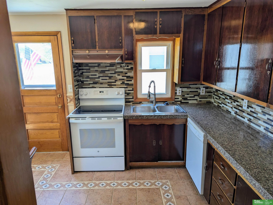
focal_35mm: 24
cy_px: 102
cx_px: 136
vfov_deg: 56.9
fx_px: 190
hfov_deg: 71.5
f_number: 1.85
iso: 63
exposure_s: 1/120
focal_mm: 6.81
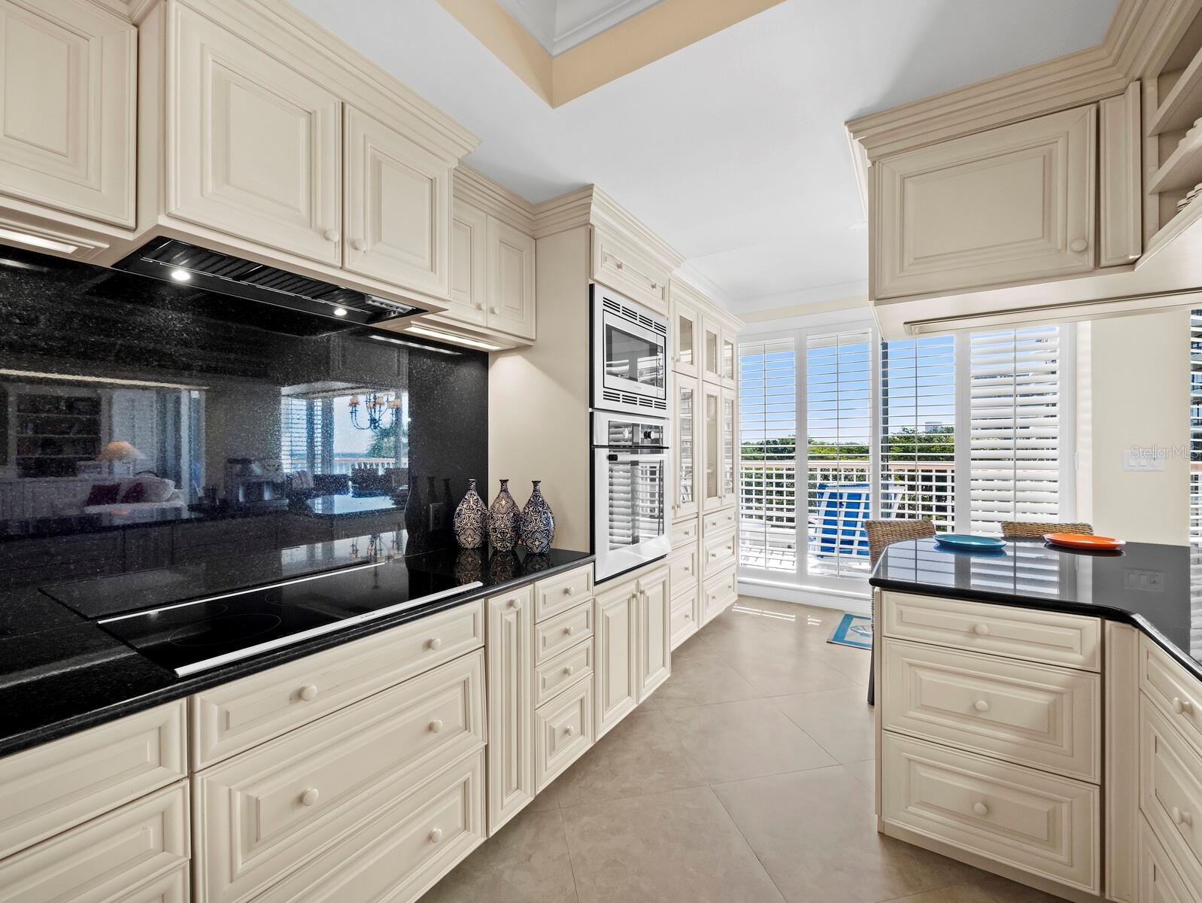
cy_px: 452
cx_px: 601
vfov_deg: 85.7
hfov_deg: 102.0
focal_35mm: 14
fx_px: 486
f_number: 7.1
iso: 400
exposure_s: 1/25
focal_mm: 7
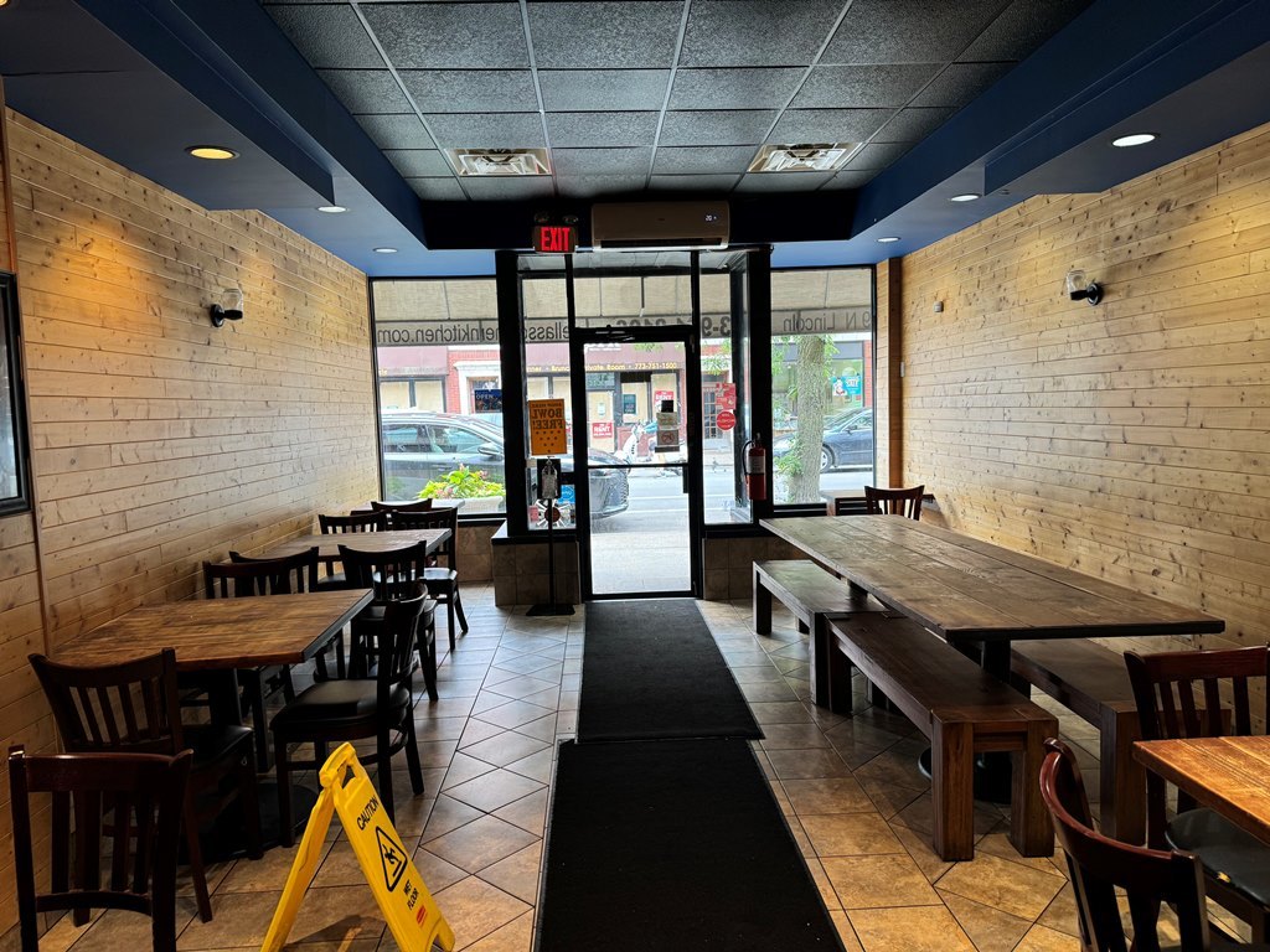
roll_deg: +1.5
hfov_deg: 71.6
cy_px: 476
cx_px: 635
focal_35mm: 24
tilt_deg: -3.8
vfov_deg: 56.8
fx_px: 881
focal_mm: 6.76
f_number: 1.78
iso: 125
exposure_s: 1/60
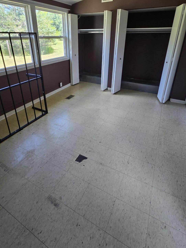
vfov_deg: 86.3
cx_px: 85
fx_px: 129
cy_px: 95
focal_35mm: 18
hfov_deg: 71.5
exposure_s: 1/60
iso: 80
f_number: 2.2
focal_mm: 2.2
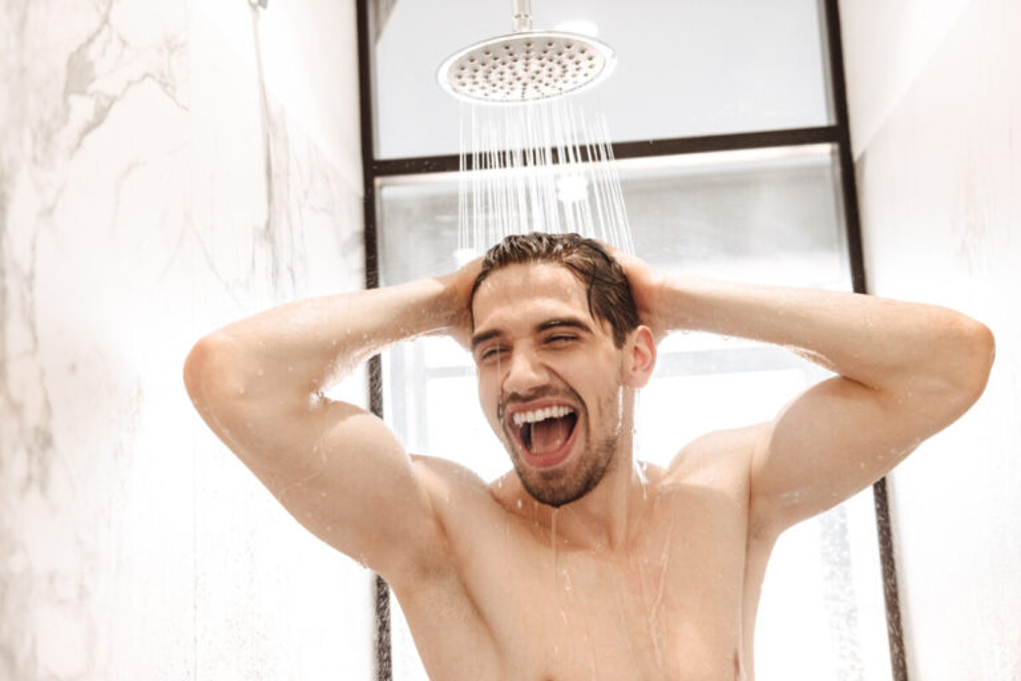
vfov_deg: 35.1
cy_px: 340
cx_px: 510
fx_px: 1078
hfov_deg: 50.7
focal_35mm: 38
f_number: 3.2
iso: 1000
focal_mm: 38
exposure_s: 1/200
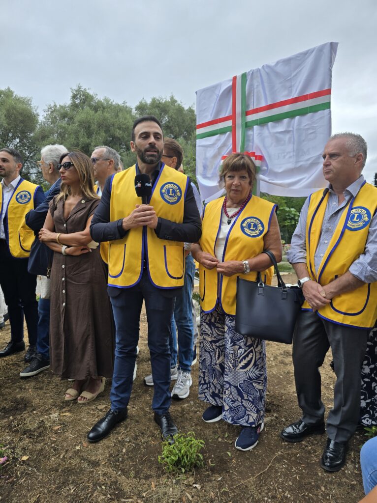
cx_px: 188
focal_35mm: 23
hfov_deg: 58.8
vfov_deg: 74.0
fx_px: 335
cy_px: 252
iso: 12
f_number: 1.7
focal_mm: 6.3
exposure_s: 1/180
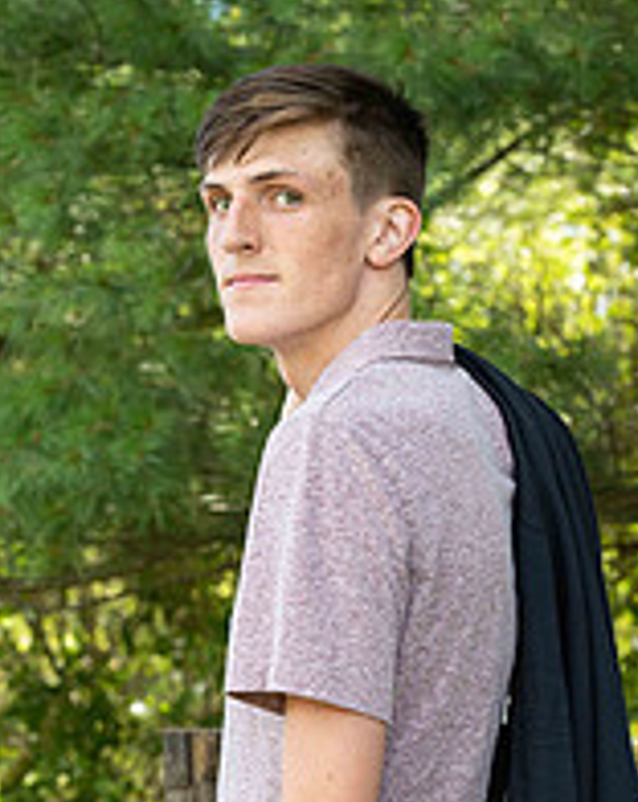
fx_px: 3836
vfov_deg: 11.9
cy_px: 593
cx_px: 266
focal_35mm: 162
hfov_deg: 9.5
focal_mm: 75
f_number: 6.3
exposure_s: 1/200
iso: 500
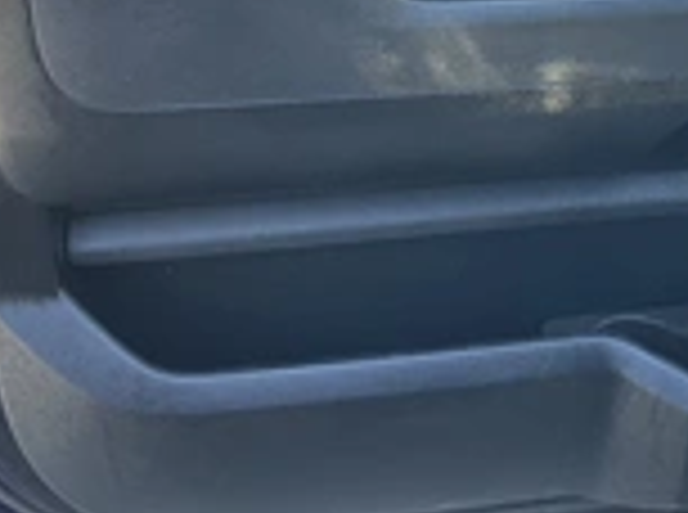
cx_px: 432
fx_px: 1507
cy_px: -72
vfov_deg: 18.5
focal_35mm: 76
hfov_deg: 25.6
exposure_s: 1/122
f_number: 1.8
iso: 50
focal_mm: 3
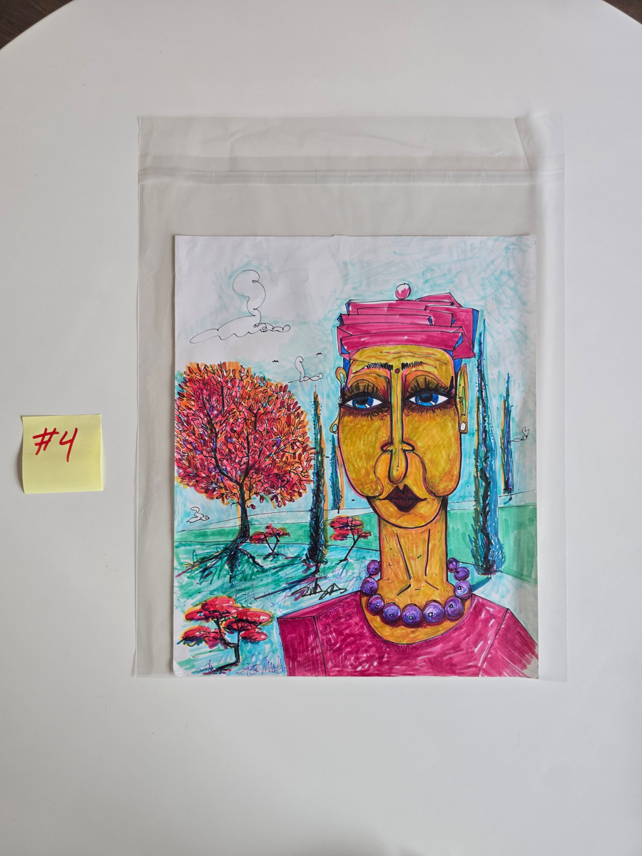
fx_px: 569
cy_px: 428
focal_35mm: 23
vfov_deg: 73.9
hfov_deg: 58.9
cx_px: 321
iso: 100
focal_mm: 6.3
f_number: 1.7
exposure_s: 1/180
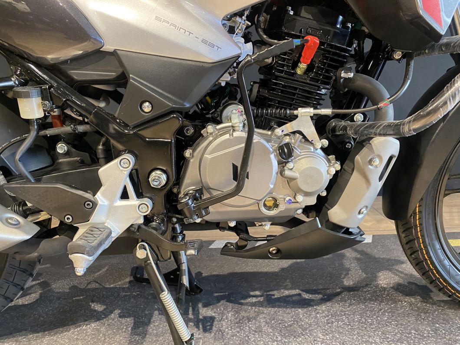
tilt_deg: -16.3
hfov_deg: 67.3
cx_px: 230
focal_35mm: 26
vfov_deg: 53.1
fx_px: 346
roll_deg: +2.1
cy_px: 172
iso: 400
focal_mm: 4.25
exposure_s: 1/50
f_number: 1.8
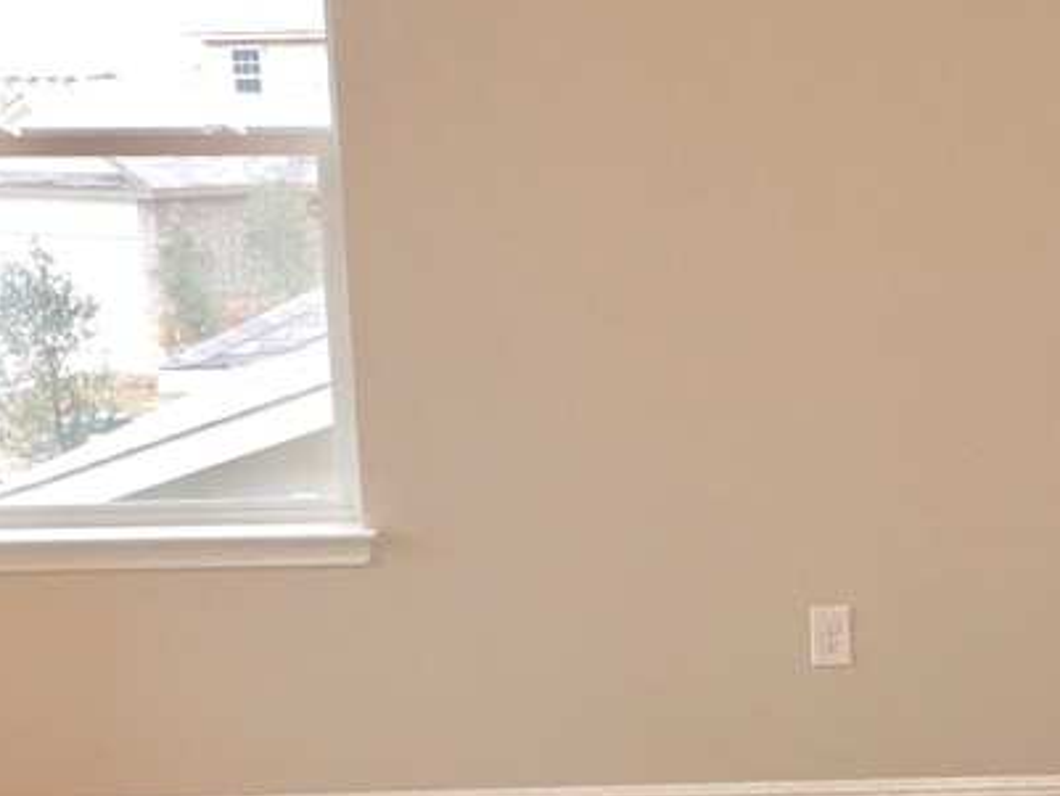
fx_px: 2267
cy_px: 484
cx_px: 1004
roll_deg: +0.4
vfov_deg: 19.9
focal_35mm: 74
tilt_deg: -8.6
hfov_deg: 25.3
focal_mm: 4.15
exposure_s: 1/15
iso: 40
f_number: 2.2
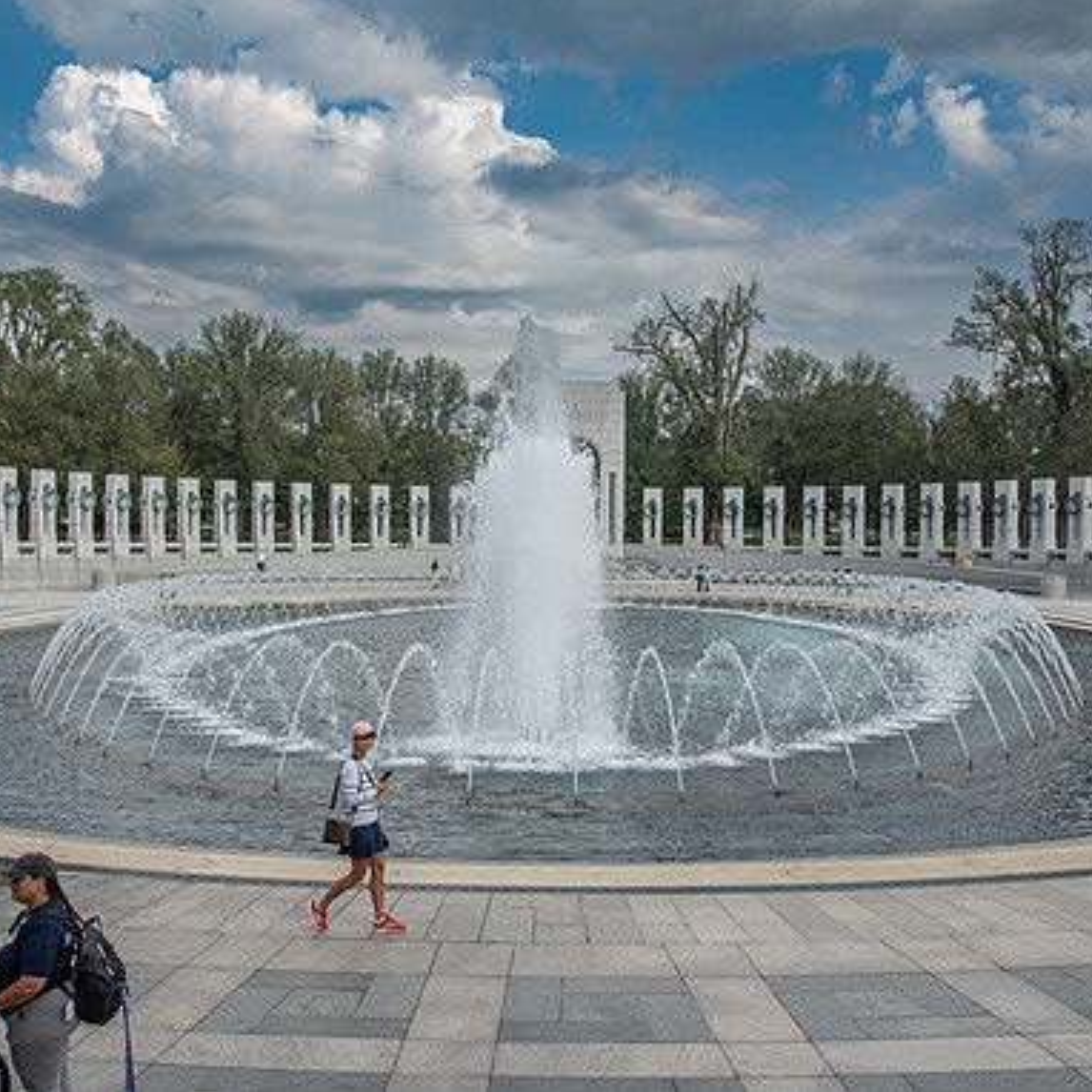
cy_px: 542
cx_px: 520
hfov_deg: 41.8
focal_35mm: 40
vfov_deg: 41.9
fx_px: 1428
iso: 100
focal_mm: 31
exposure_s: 1/160
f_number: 8
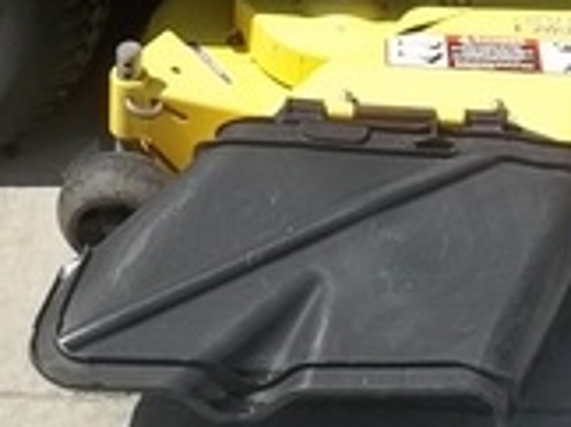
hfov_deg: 17.7
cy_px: -222
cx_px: 391
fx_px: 1828
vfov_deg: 12.6
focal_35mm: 111
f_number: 8
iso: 64
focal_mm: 5.9
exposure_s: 1/160
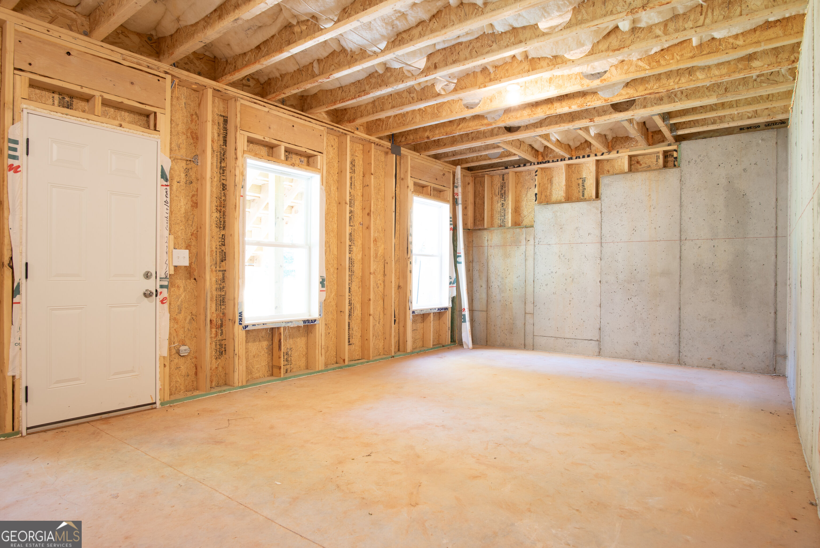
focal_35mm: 20
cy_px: 274
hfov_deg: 84.0
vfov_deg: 62.0
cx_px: 410
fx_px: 456
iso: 100
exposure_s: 2.5
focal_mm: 20
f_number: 8
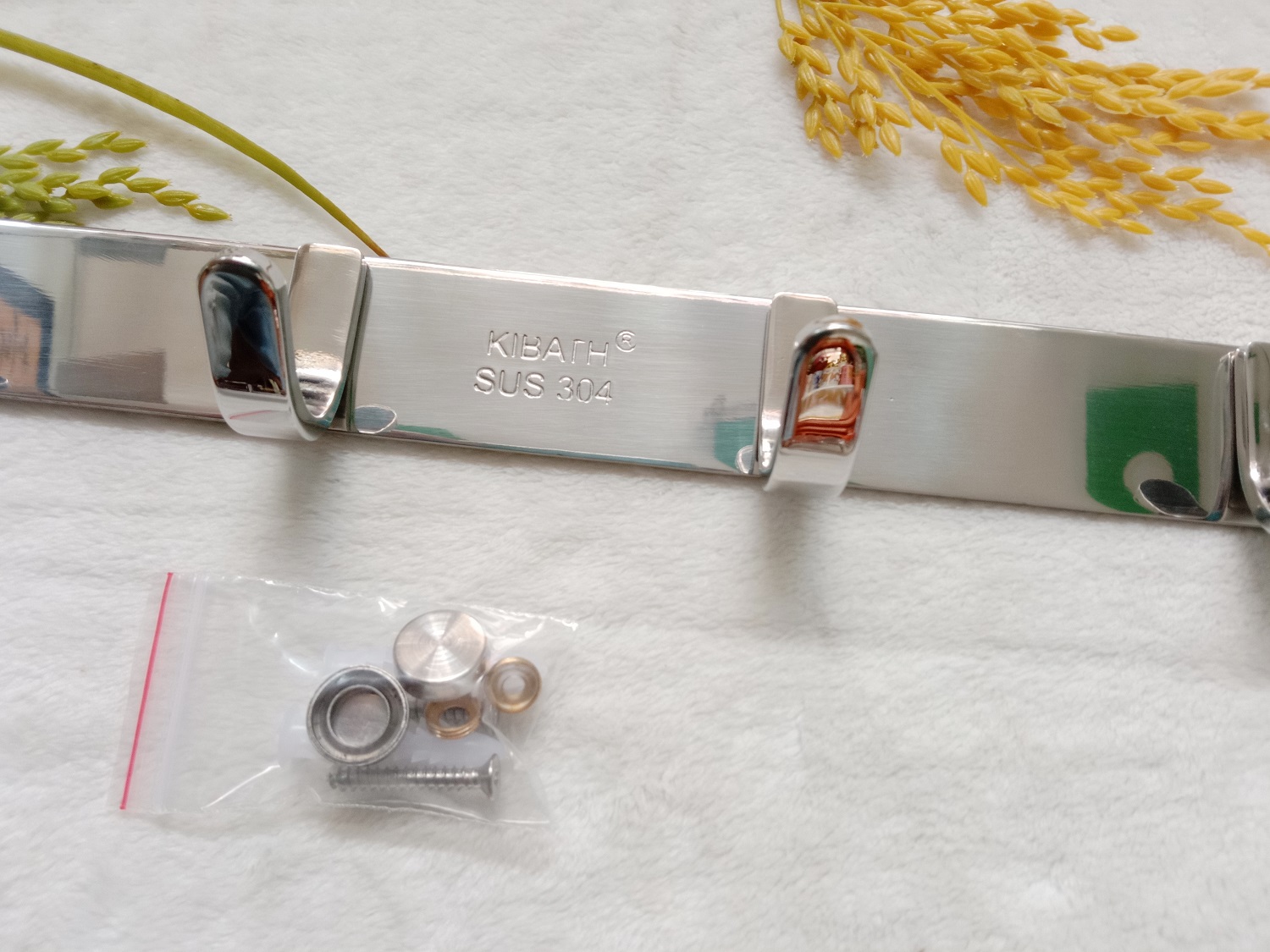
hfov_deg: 67.3
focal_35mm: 26
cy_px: 476
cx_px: 635
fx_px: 954
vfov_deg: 53.1
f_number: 2.2
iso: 344
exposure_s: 1/33.3
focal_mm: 3.65
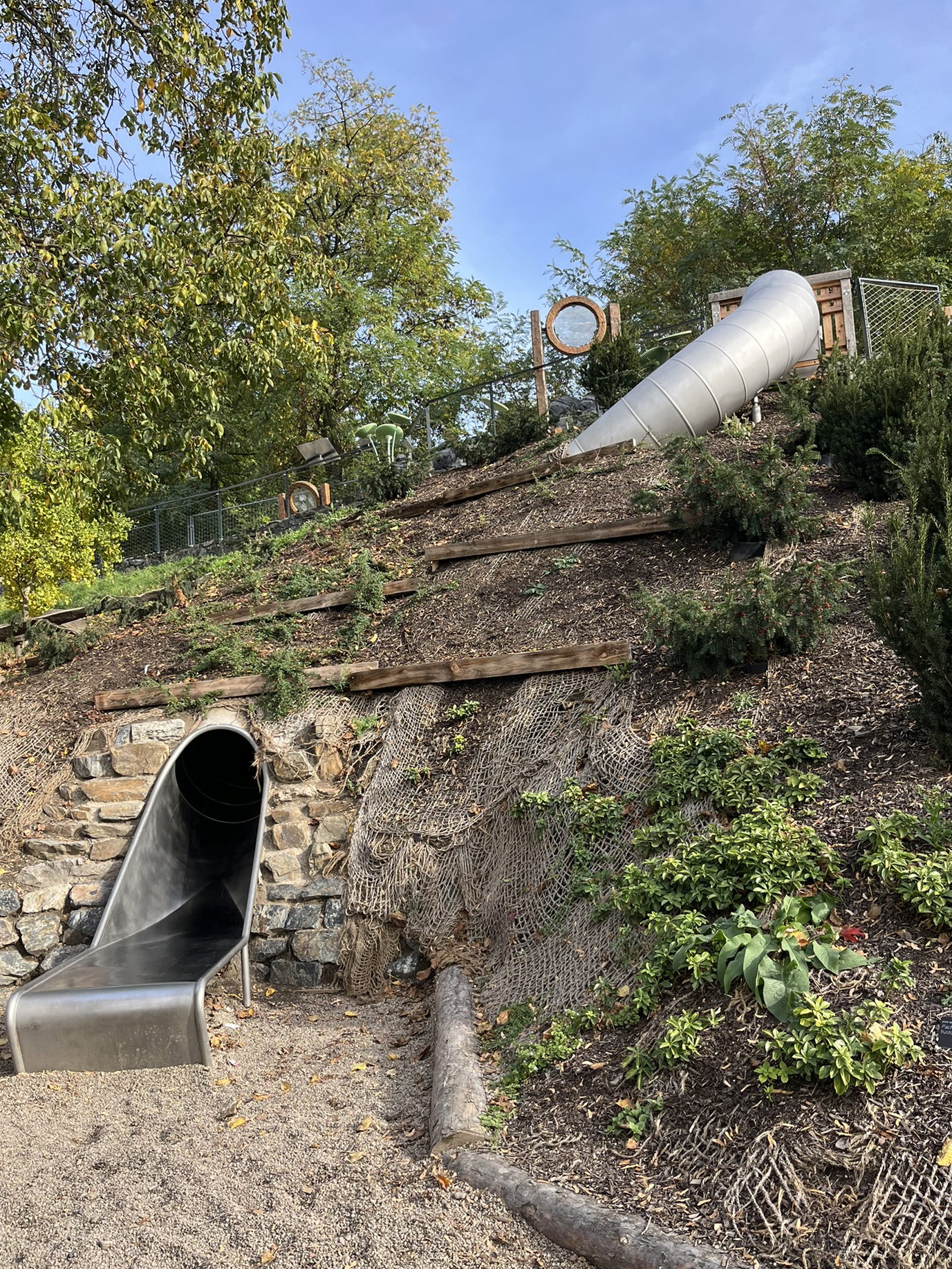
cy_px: 654
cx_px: 451
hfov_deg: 48.2
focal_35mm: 29
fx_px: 1063
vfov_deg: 61.6
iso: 50
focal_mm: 5.1
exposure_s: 1/951
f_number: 1.6
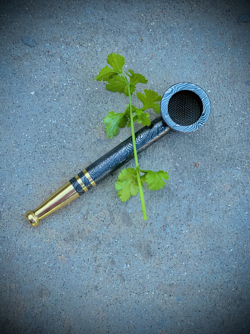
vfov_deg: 25.3
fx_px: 741
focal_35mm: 77
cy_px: 167
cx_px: 125
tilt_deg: -85.0
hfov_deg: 19.1
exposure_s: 1/121
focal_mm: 9
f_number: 2.8
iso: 80
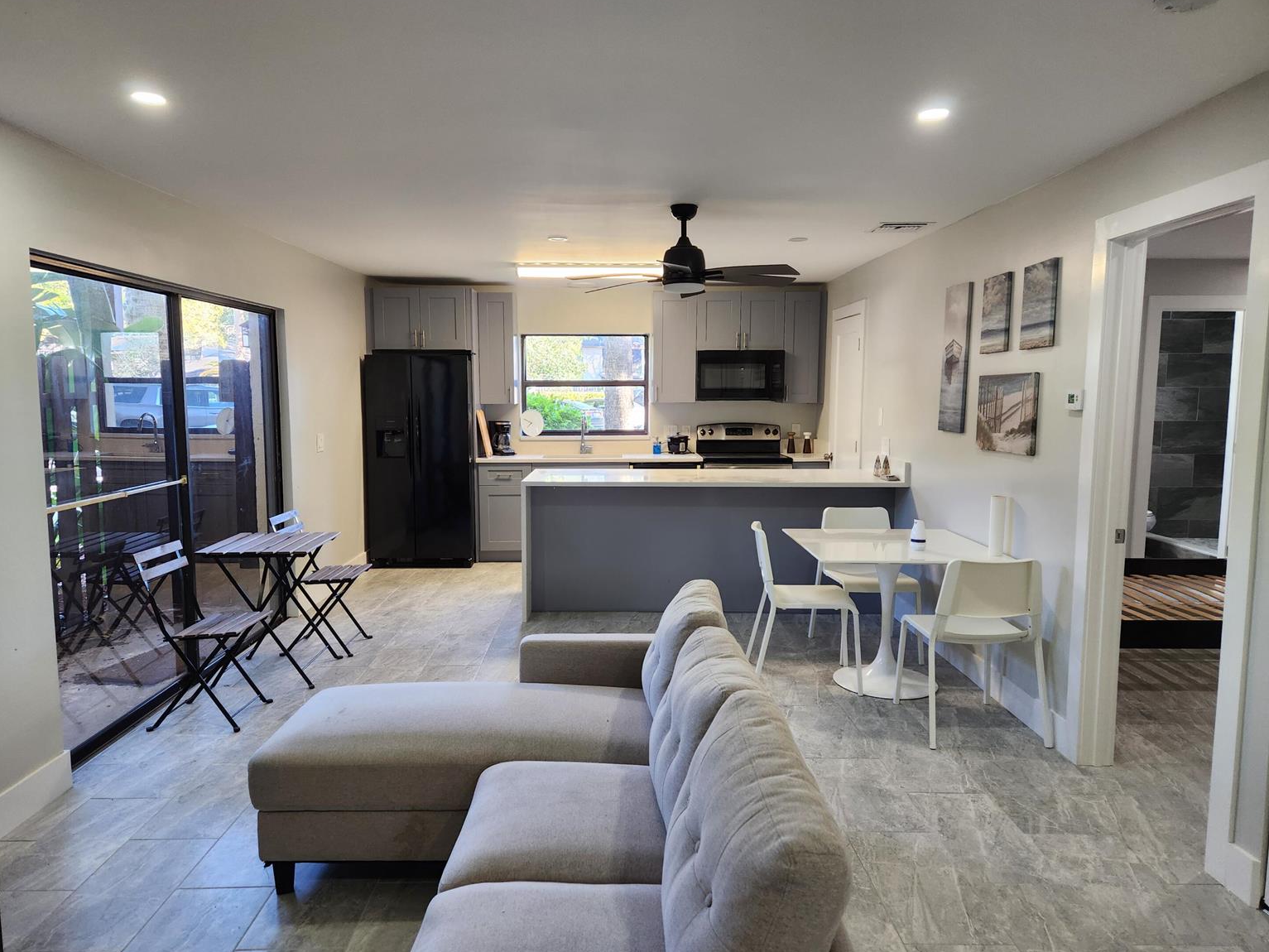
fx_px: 880
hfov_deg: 71.6
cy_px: 485
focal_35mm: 24
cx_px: 633
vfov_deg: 56.8
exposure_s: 1/120
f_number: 1.8
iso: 160
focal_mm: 5.4
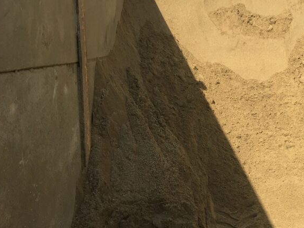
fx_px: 457
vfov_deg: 28.0
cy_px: 101
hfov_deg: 34.9
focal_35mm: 52
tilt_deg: -8.0
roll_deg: +0.9
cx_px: 267
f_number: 2.2
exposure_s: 1/1012
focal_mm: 4.15
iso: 25
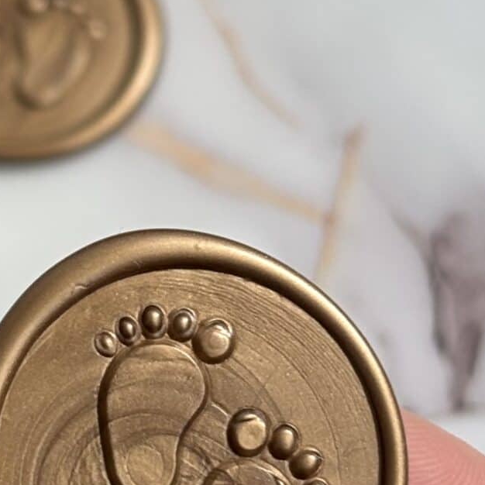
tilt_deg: -61.2
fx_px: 2980
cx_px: -30
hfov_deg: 9.2
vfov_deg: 9.3
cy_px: 246
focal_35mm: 188
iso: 50
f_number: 1.6
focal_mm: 5.96
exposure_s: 1/92
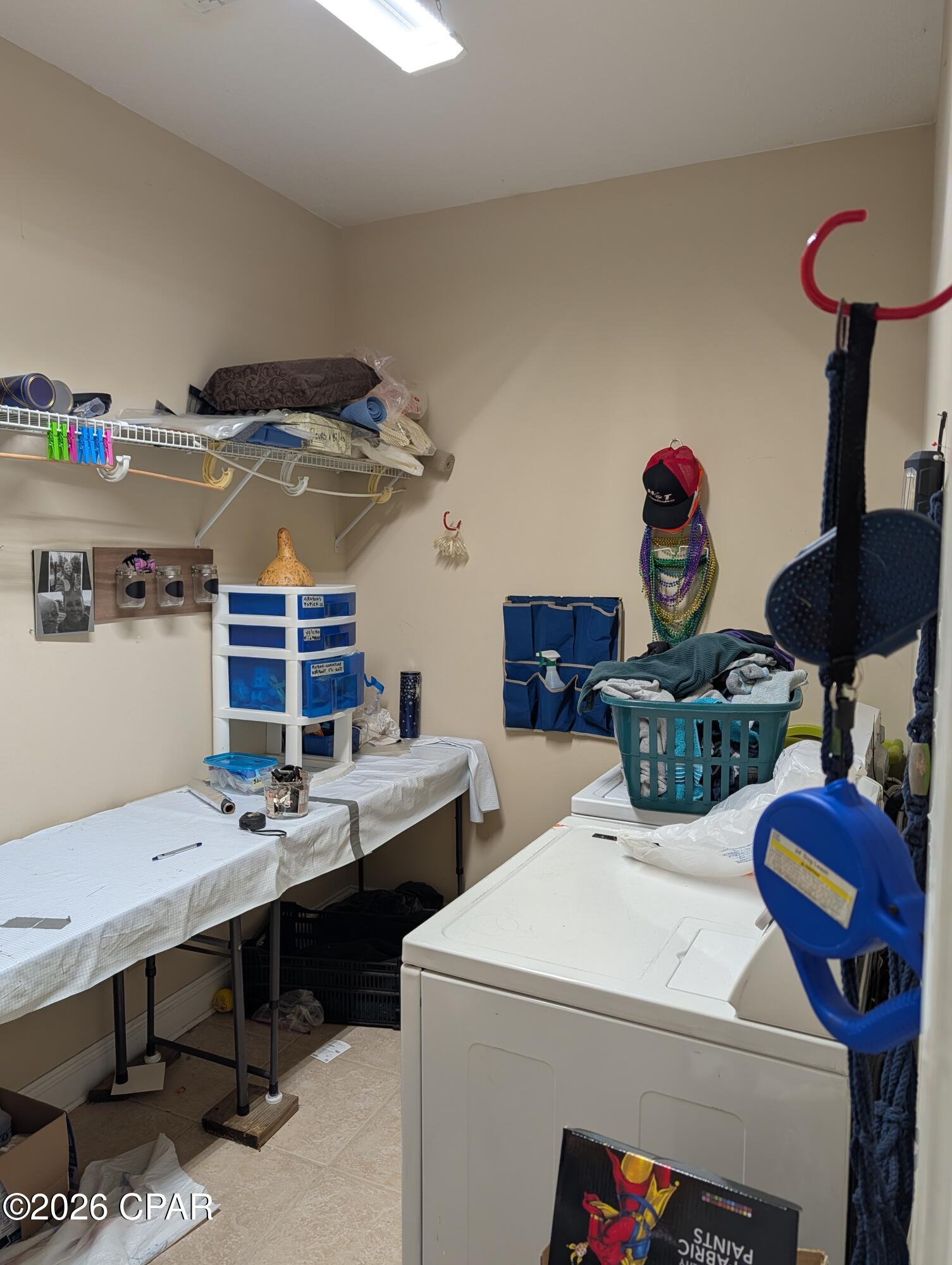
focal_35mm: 24
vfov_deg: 71.5
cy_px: 632
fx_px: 878
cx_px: 476
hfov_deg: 56.9
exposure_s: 1/60
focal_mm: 6.9
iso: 52
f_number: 1.68
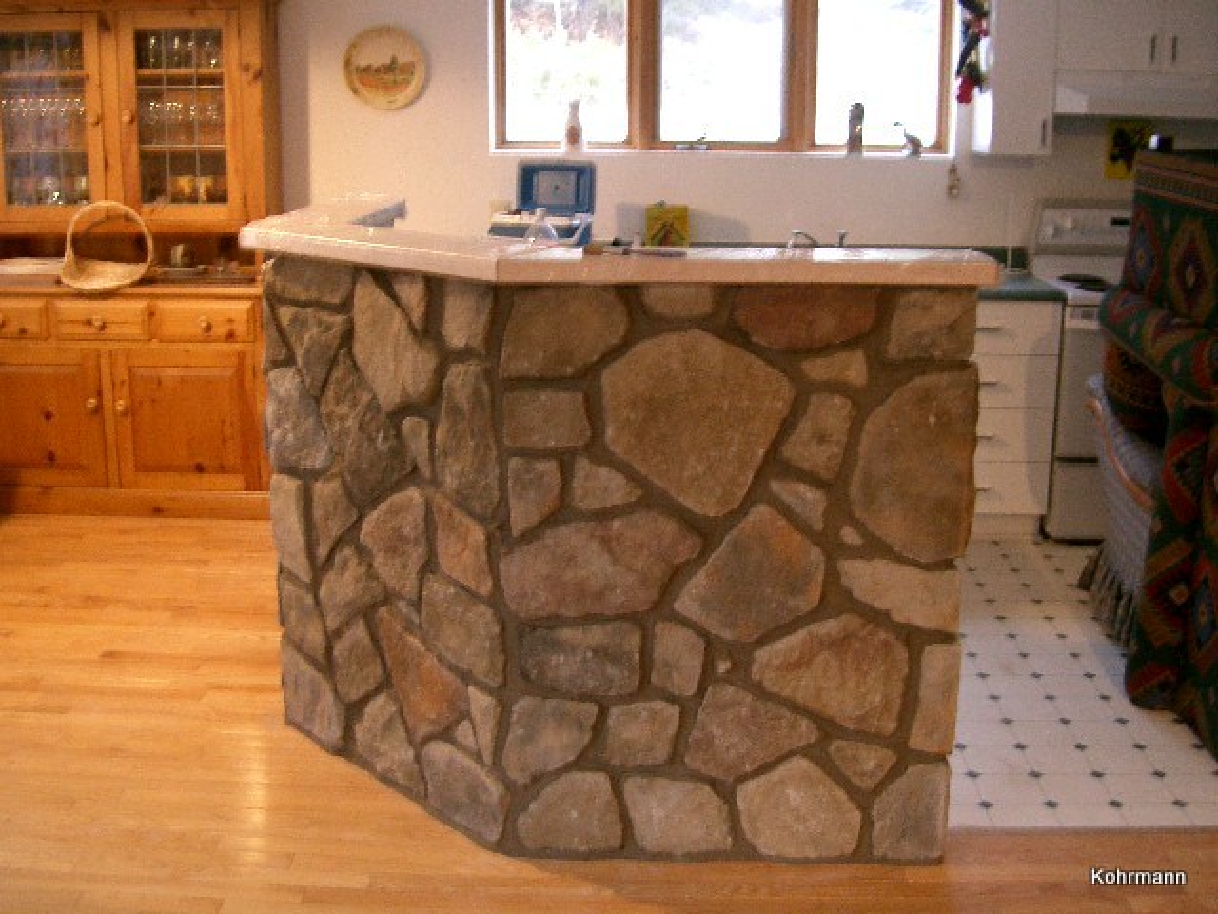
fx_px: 1372
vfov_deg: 36.8
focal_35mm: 39
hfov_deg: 47.9
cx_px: 609
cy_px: 457
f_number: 2.8
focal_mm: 8
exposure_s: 1/8
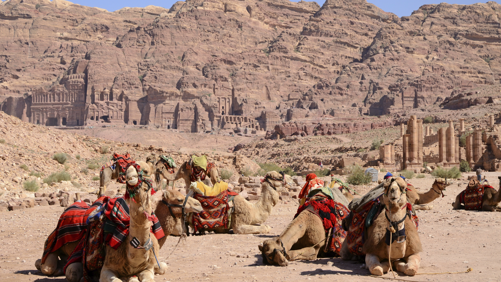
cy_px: 148
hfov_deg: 27.9
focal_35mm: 76
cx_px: 252
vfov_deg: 15.9
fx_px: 1010
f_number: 8
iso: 200
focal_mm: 48
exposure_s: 1/640
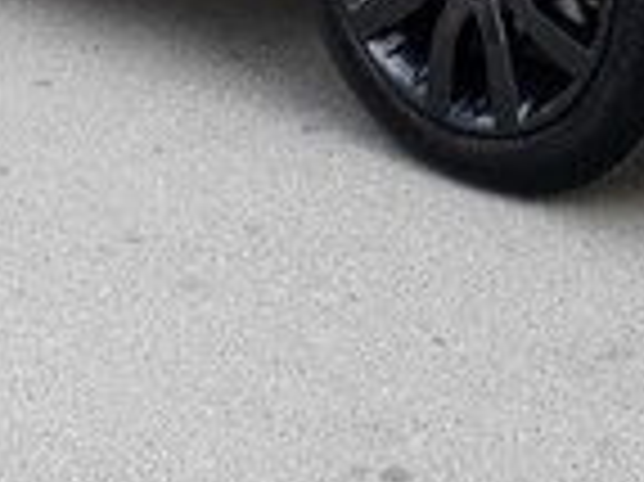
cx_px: 437
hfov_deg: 15.7
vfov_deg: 10.5
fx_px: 2324
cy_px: -606
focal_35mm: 125
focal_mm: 3.6
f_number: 1.9
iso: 50
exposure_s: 1/100
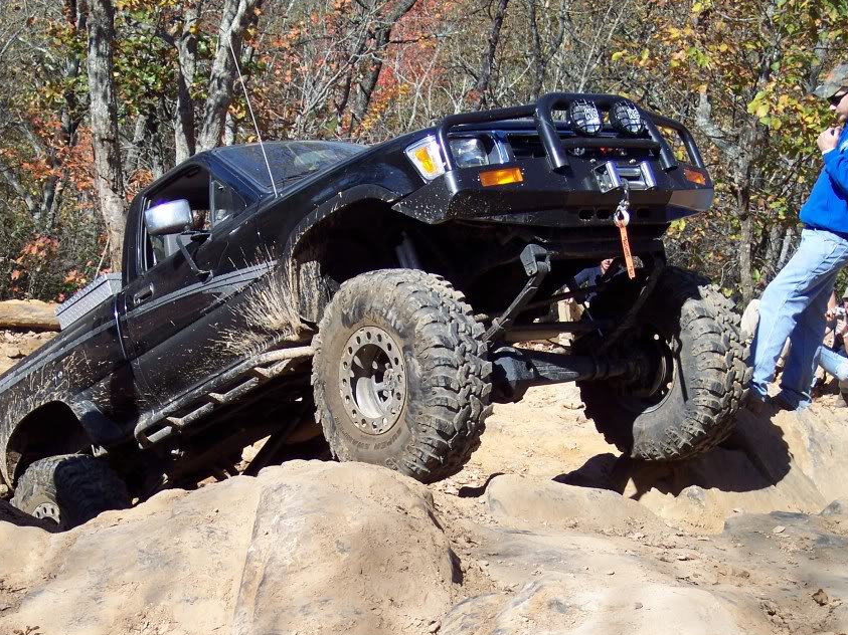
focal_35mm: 79
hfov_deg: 24.7
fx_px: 1935
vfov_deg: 18.7
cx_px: 351
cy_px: 324
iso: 100
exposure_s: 1/750
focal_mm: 13.3
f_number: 6.7
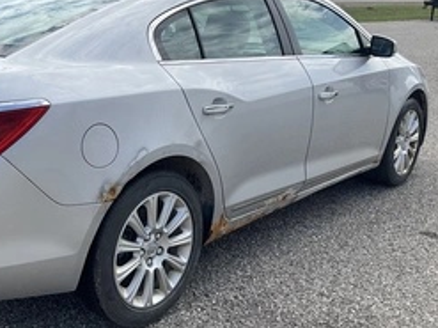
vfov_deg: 30.7
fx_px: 594
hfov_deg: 39.2
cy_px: 115
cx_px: 101
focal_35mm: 47
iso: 25
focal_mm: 3
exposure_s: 1/1377
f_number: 1.8
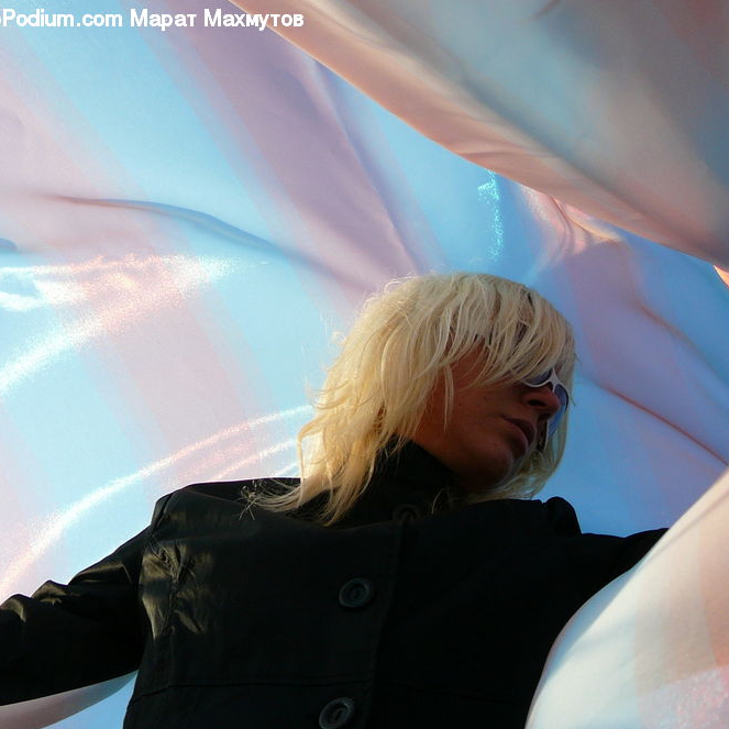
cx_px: 339
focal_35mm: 42
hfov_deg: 40.0
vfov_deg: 40.0
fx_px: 1001
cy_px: 363
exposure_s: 1/800
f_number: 2.8
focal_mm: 5.2
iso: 80
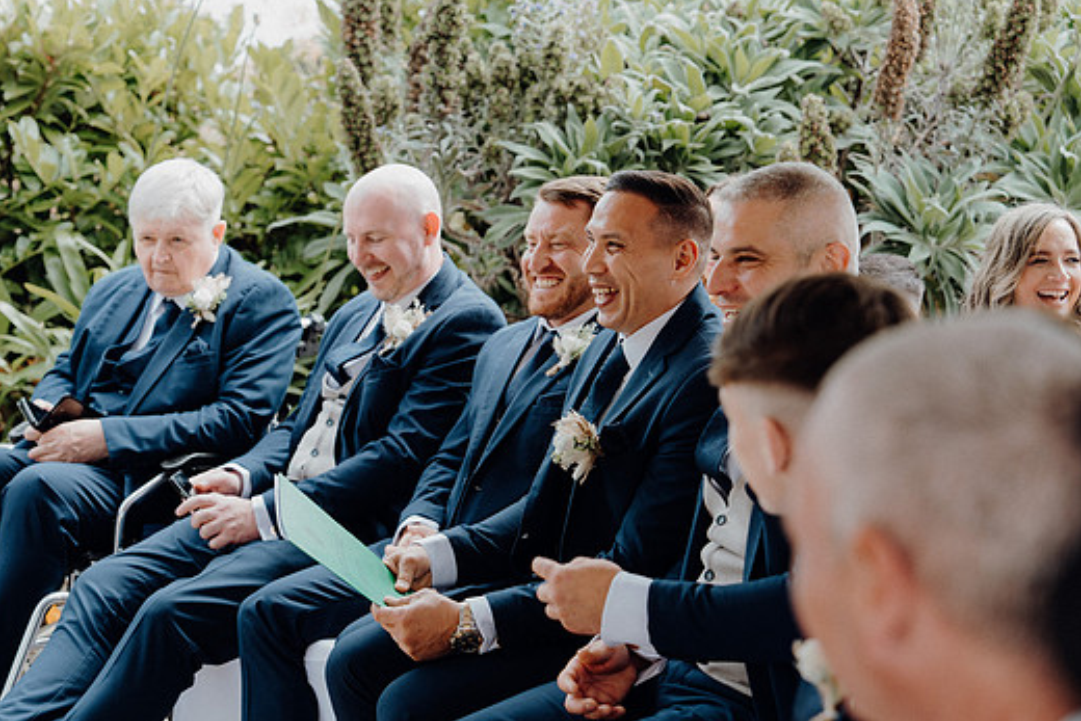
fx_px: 2313
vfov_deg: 17.7
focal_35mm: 77
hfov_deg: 26.3
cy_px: 392
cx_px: 480
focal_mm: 69
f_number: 3.5
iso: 160
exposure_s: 1/200
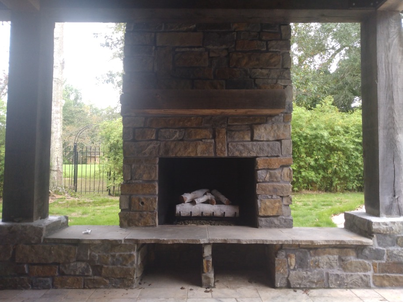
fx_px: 233
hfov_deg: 81.7
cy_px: 151
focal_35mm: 20
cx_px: 202
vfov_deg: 66.0
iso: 175
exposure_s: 1/40
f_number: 2
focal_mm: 3.54
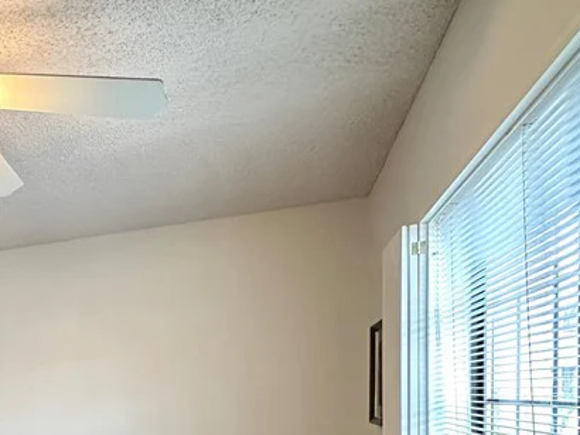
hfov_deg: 43.3
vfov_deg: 37.4
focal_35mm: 35
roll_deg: +1.1
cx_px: -28
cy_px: 408
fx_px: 586
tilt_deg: -0.8
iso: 320
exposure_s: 1/60
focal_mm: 2.22
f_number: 2.2
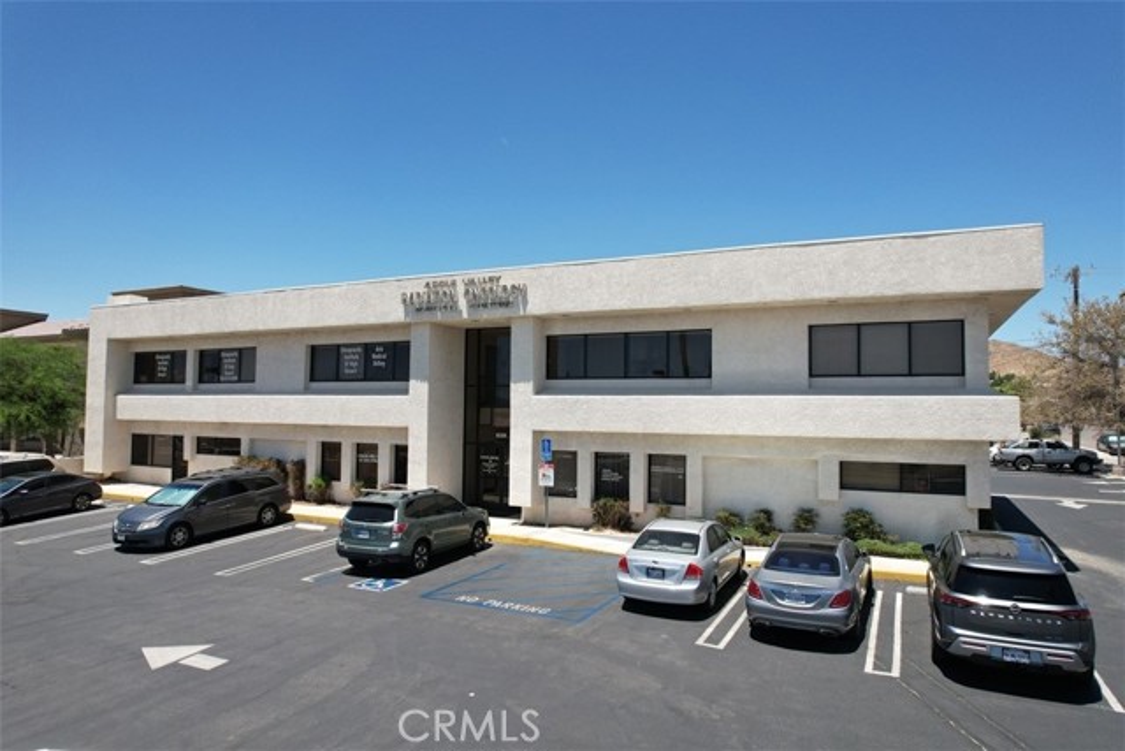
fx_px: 688
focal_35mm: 22
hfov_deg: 78.6
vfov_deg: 57.3
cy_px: 376
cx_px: 562
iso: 100
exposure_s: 1/400
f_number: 2.8
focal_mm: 8.38
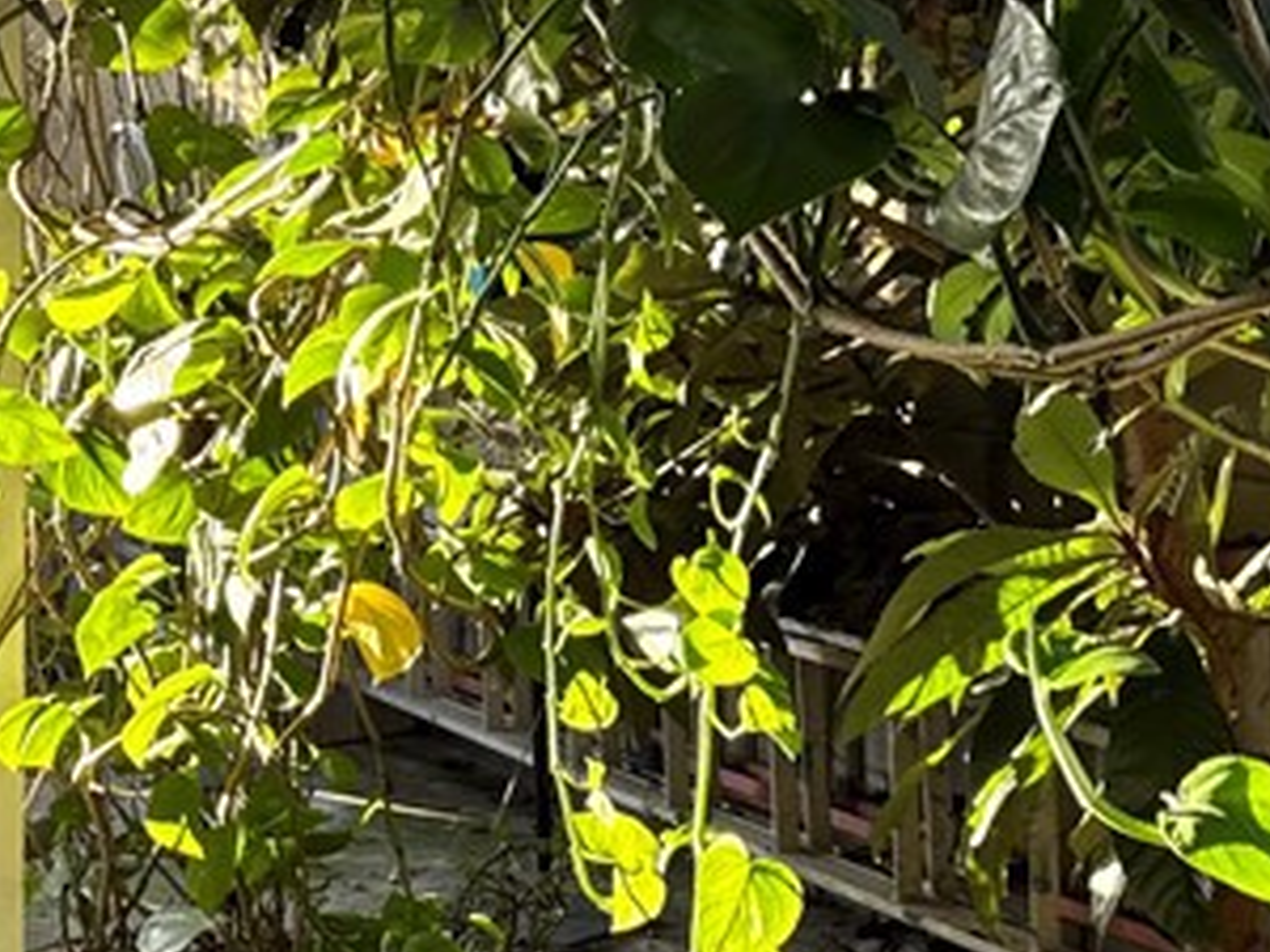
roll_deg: +1.4
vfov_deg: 18.0
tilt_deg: -5.3
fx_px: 3008
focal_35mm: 82
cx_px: -114
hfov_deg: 22.5
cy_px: 368
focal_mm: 6.76
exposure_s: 1/121
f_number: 1.78
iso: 64
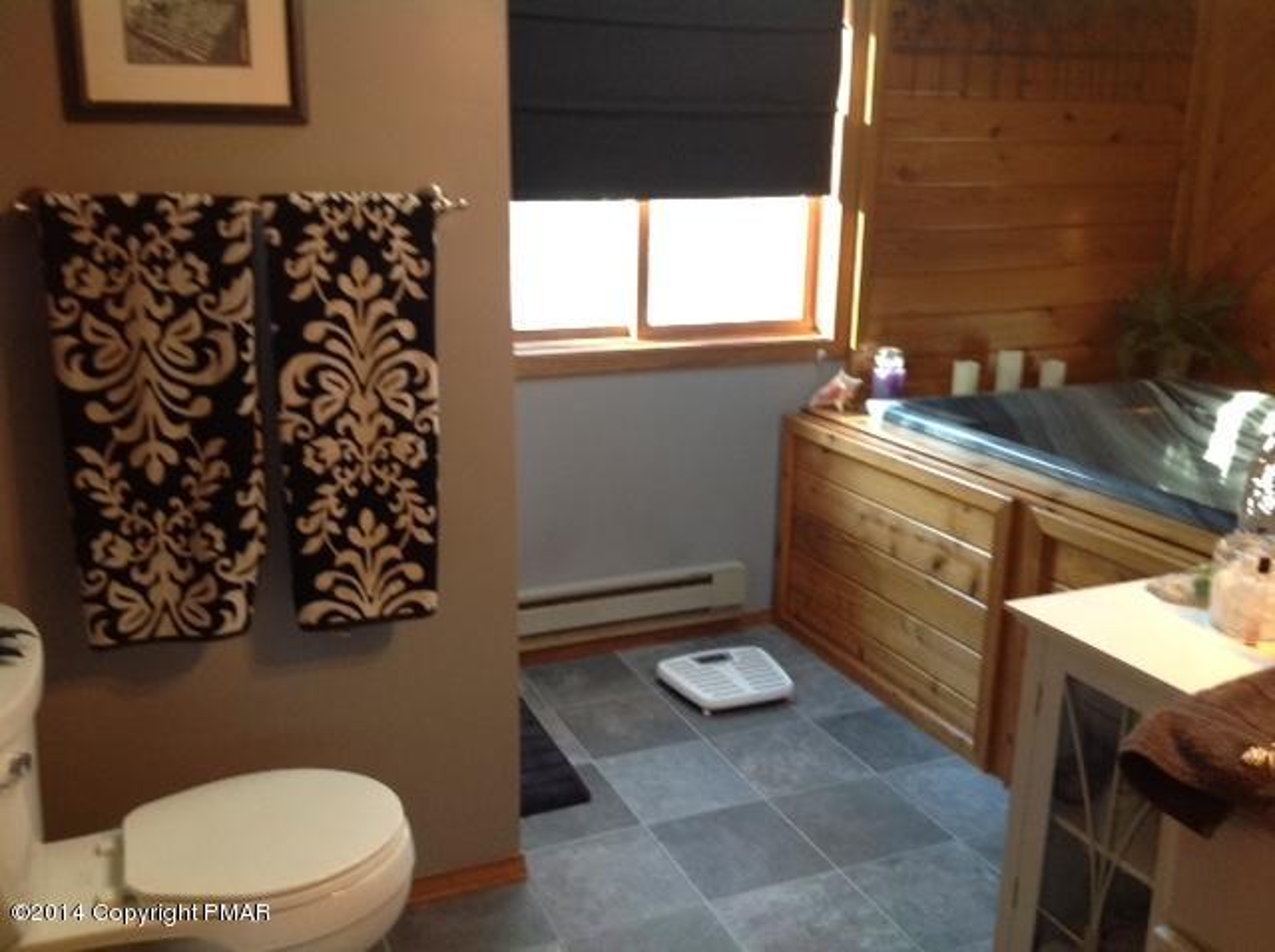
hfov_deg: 52.7
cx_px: 638
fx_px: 1287
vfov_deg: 40.6
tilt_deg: -13.3
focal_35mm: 35
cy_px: 476
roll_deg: -1.1
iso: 125
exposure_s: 1/15
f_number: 2.4
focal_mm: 4.28
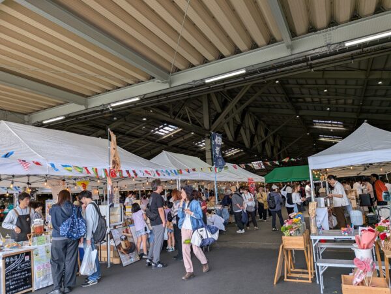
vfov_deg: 56.8
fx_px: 271
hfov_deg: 71.6
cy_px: 147
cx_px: 196
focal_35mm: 24
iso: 26
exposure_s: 1/121
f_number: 1.7
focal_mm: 4.53
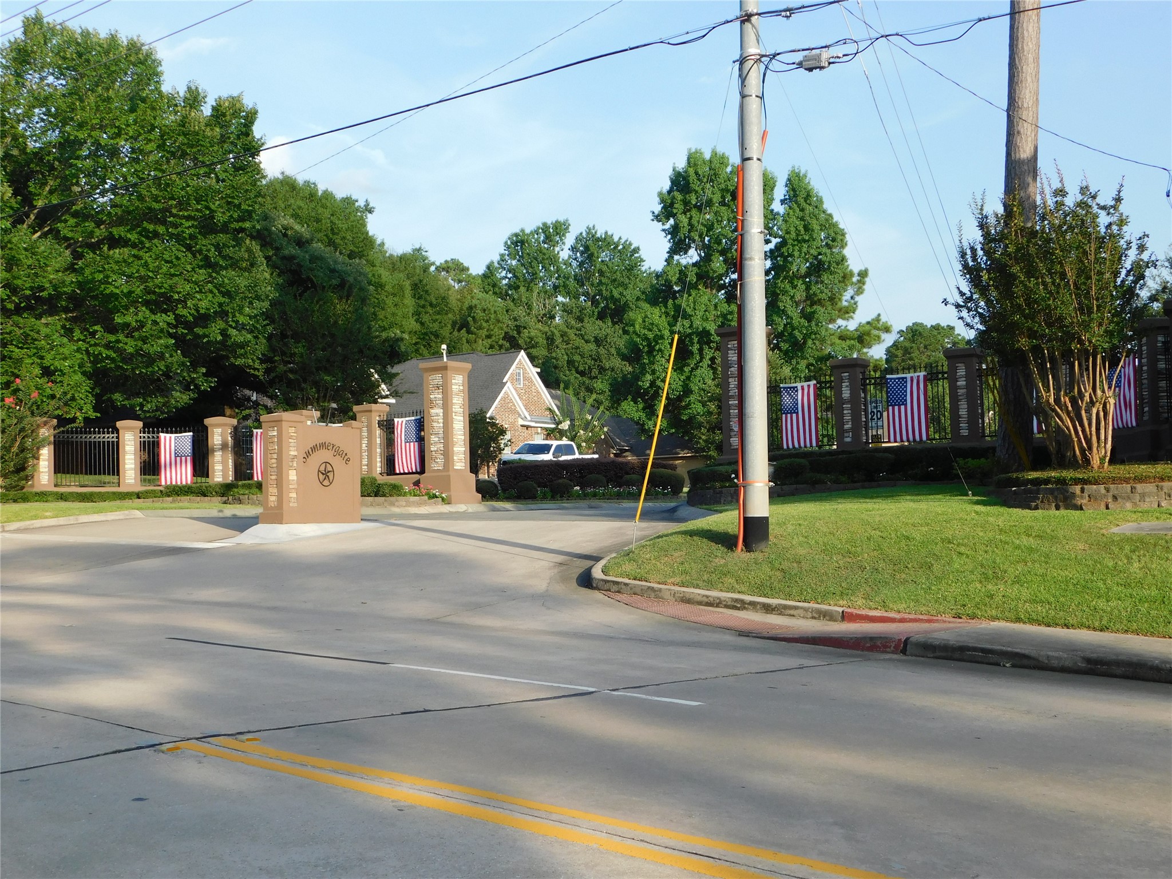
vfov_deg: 32.2
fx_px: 1524
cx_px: 586
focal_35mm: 45
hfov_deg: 42.1
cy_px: 440
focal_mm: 8
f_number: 3.7
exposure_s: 1/400
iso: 125
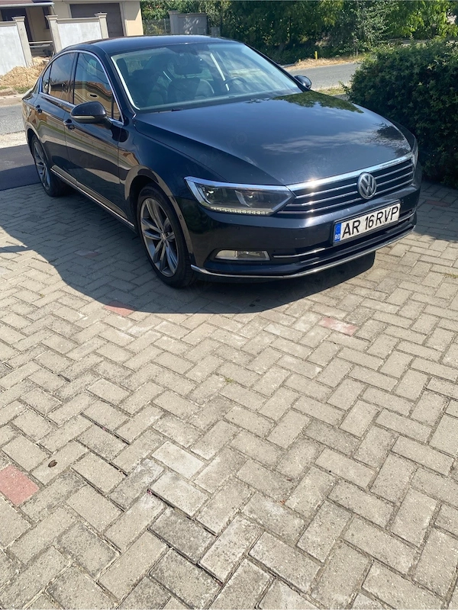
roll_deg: +4.1
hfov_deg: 53.1
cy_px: 305
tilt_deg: -30.8
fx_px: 459
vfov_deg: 67.3
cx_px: 229
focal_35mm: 26
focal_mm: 4.25
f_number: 1.8
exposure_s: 1/2141
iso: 32
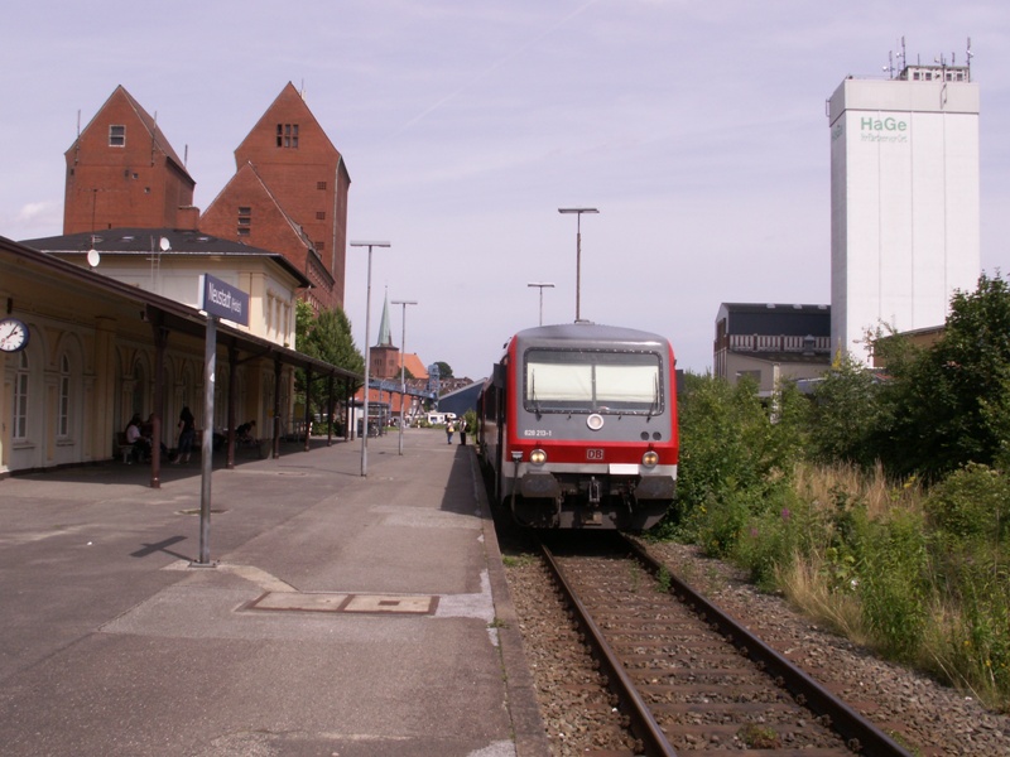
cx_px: 505
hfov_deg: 52.6
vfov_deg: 40.7
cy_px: 378
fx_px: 1021
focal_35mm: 35
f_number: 8
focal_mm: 5.86
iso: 50
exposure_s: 1/250
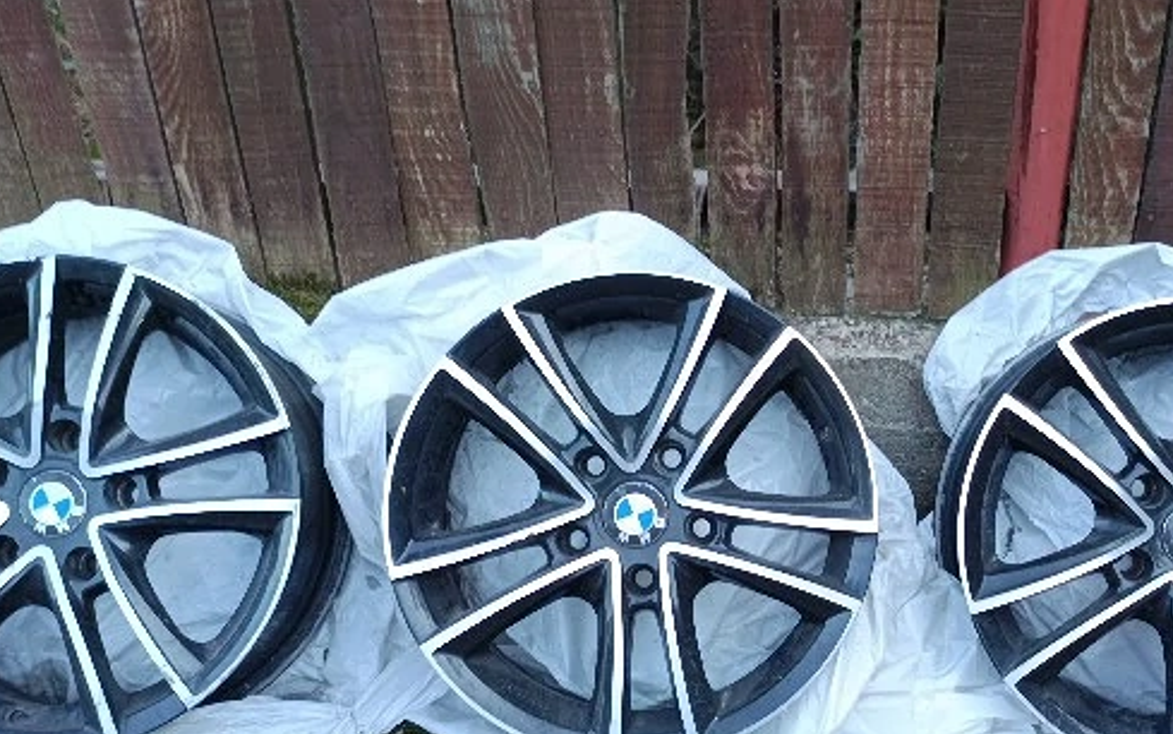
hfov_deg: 38.1
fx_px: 1663
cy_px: 429
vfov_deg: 24.9
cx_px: 840
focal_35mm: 52
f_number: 1.7
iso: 123
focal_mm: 5.31
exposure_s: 1/50
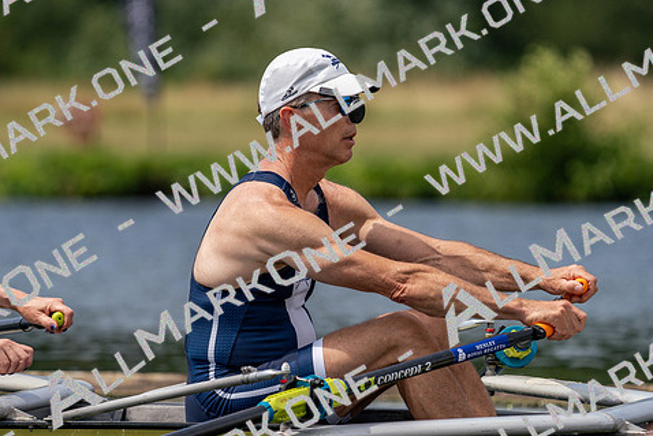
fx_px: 8800
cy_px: 218
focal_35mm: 485
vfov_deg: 2.8
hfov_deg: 4.2
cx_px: 325
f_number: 6.3
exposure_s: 1/1600
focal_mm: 400
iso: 250
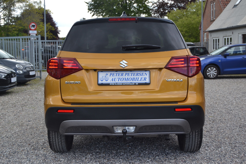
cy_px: 82
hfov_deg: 38.9
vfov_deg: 26.5
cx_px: 123
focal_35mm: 51
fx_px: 348
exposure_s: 1/160
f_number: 6.3
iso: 100
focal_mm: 34
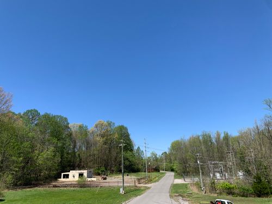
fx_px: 204
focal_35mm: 26
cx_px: 136
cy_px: 102
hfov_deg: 67.3
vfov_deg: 53.1
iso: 25
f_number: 1.8
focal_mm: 4.25
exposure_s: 1/2160
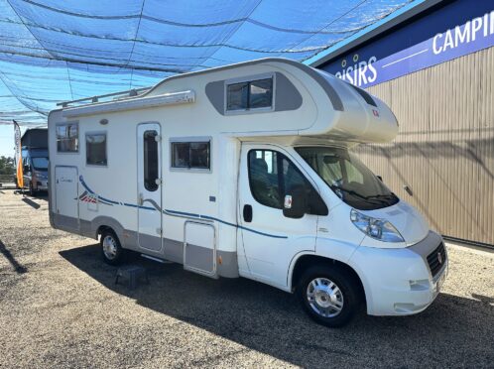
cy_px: 184
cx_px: 247
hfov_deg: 71.7
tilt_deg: -2.8
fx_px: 342
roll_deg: +0.5
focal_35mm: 24
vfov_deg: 56.7
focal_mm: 6.86
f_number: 1.78
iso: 80
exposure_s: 1/1988
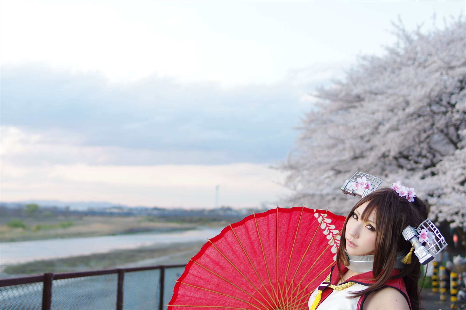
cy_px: 155
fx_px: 595
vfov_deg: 29.2
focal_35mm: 46
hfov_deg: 42.8
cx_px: 233
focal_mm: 31
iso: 200
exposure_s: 1/100
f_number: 2.5
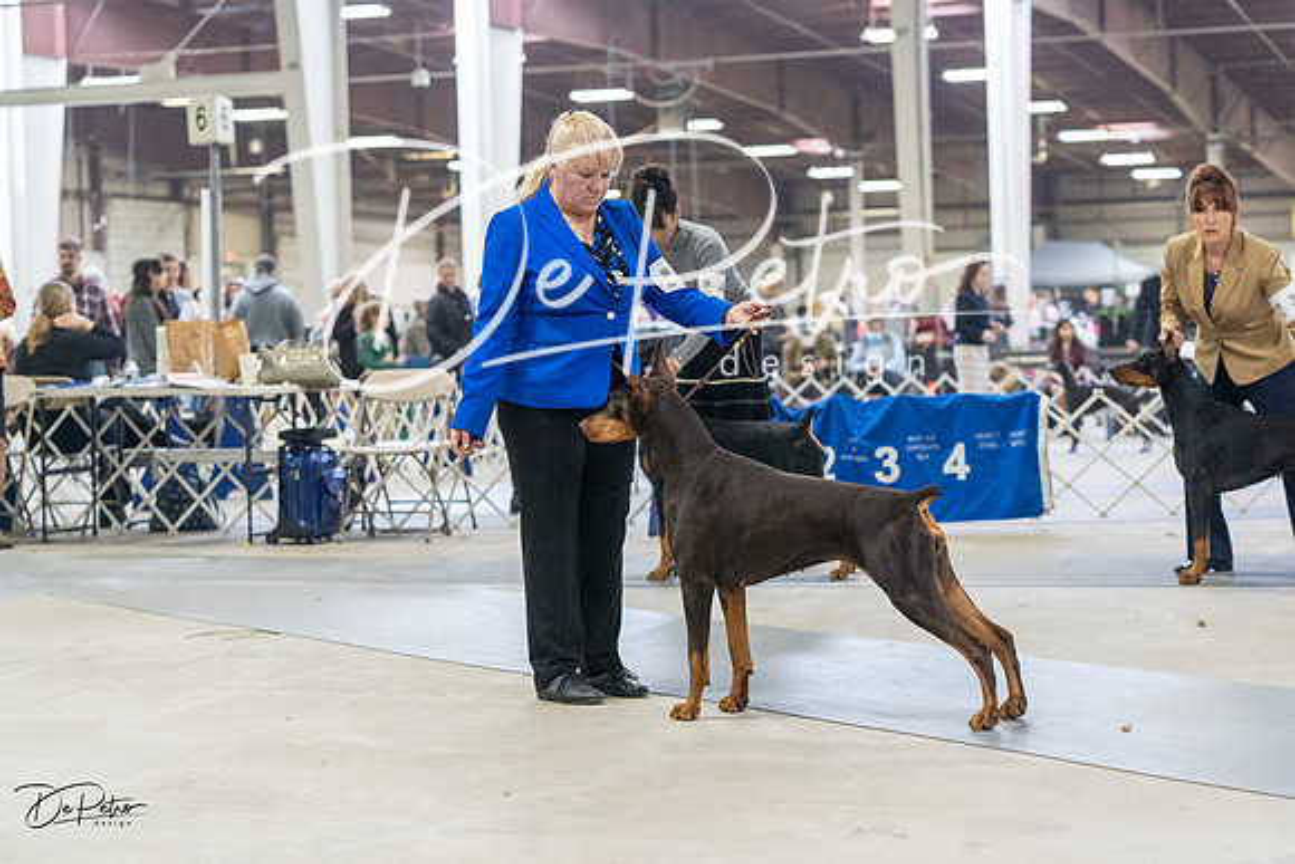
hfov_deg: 25.7
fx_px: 2842
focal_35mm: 79
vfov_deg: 17.3
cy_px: 432
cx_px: 648
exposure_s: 1/320
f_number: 3.5
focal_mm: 79
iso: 6400
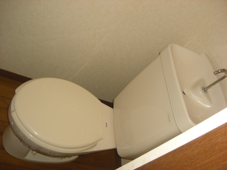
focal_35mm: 38
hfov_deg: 49.0
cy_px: 85
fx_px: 249
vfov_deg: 37.7
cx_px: 114
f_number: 2.8
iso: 200
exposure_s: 1/60
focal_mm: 7.9
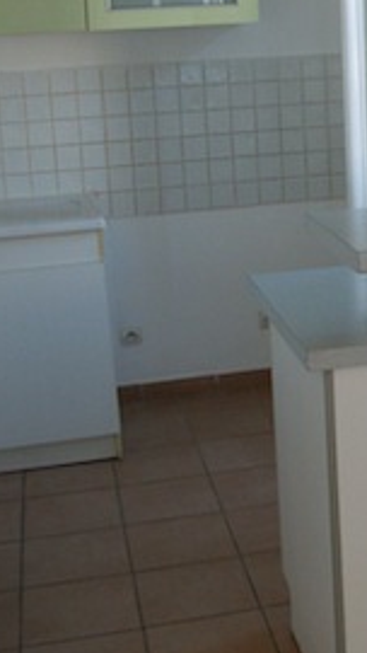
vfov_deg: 34.5
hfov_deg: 19.4
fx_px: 1037
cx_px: 384
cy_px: 206
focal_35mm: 60
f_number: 2.9
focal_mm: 5.7
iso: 179
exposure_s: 1/40
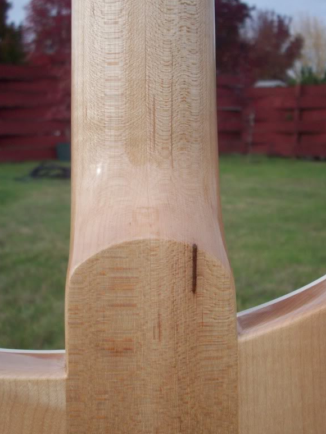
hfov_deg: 29.7
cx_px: 177
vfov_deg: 38.9
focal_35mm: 49
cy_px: 223
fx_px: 615
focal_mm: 6.2
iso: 80
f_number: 5.6
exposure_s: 1/250
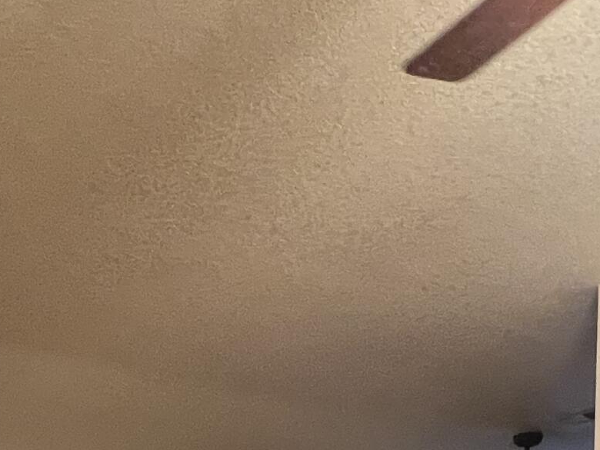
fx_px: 867
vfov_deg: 23.3
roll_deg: -1.0
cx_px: 158
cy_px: 677
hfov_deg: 37.4
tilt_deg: +3.4
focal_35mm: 50
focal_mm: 1.57
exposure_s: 1/60
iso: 400
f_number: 1.8
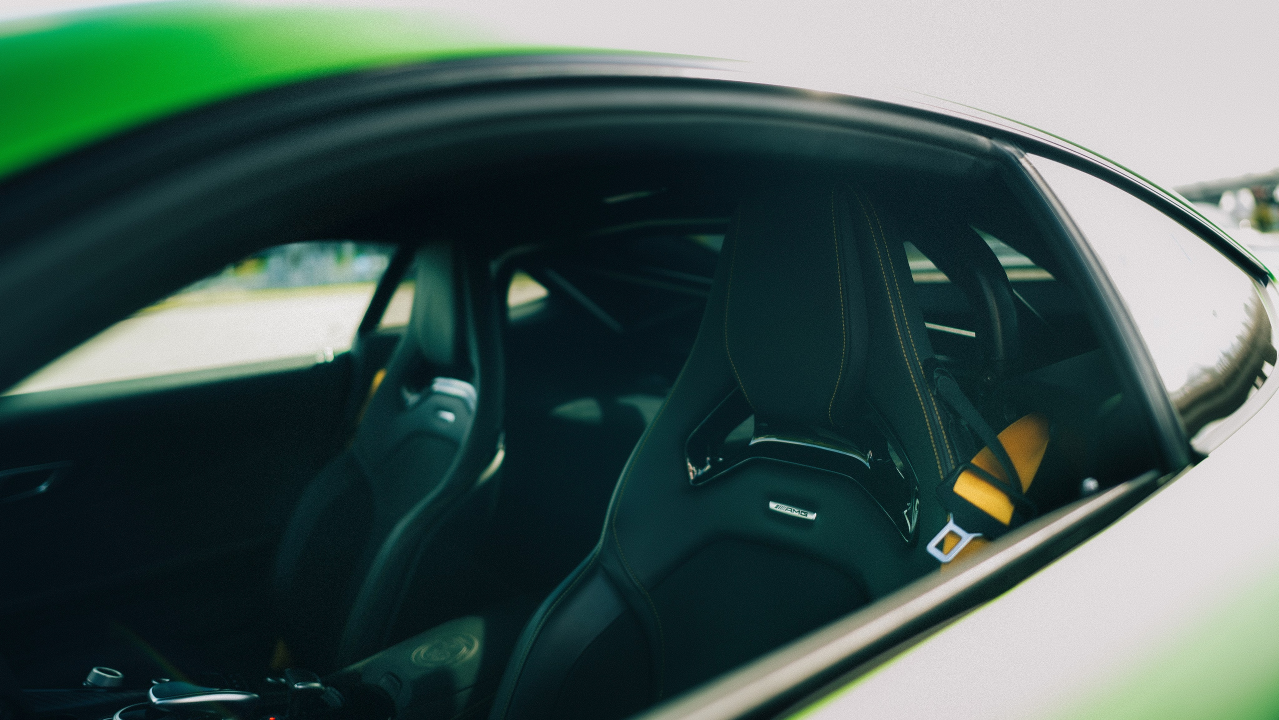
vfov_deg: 45.0
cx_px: 638
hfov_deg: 72.9
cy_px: 305
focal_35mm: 26
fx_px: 866
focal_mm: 24
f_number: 1.4
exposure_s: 1/320
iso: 50
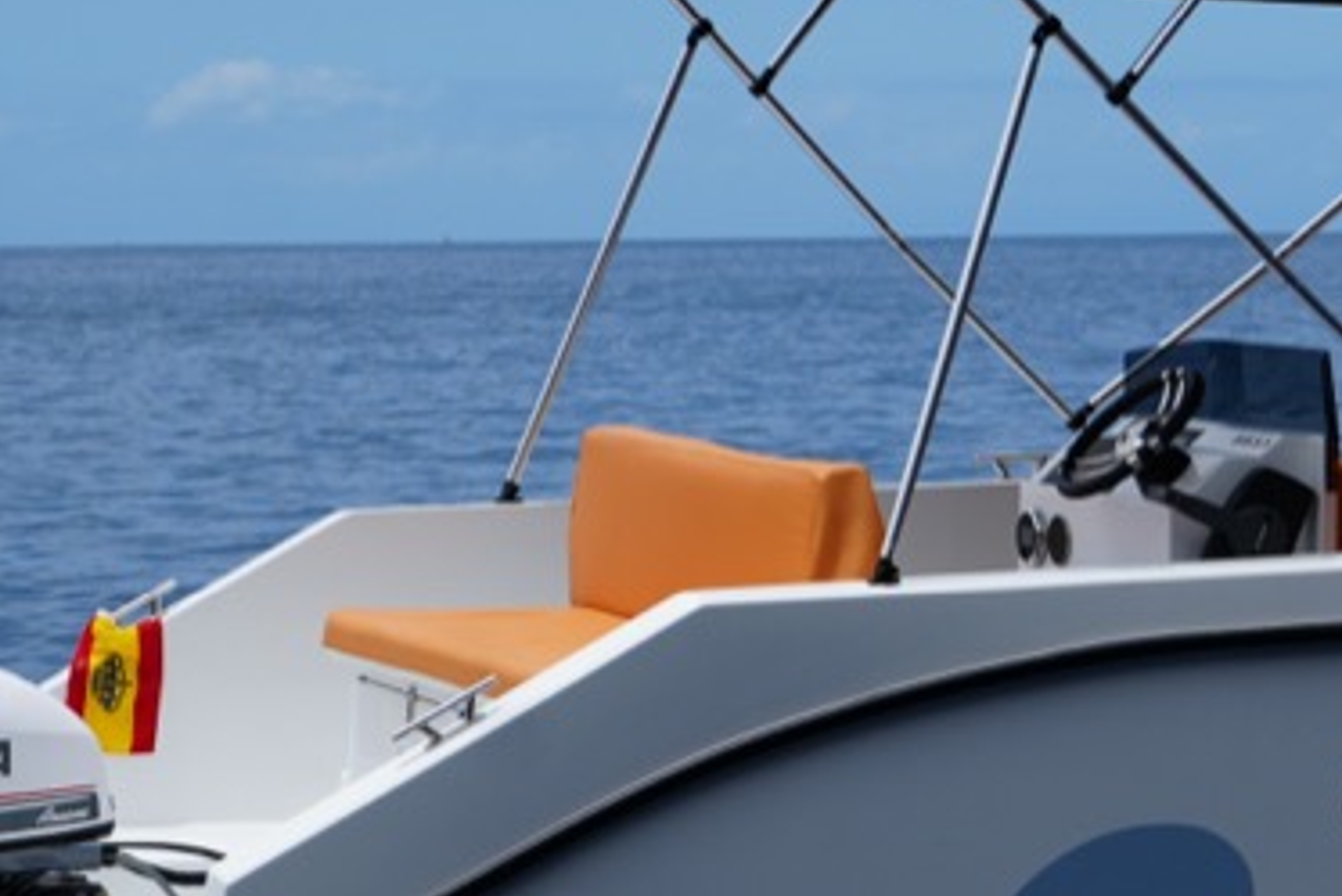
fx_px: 6265
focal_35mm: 168
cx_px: 1090
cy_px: 304
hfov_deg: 12.2
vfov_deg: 8.2
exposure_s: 1/1250
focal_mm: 49
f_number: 5.6
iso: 100
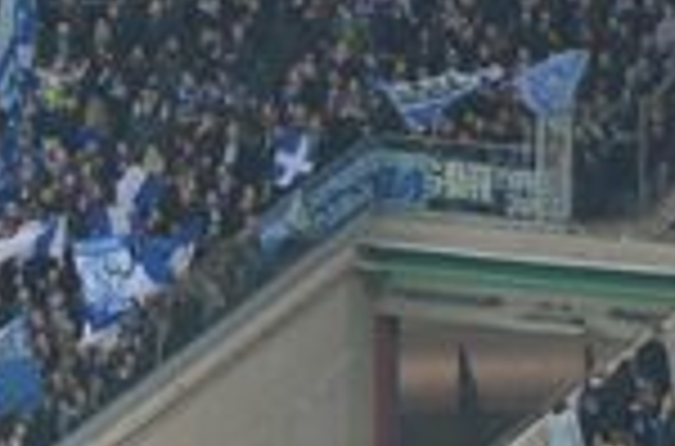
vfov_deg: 2.3
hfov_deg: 3.4
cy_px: 218
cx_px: -256
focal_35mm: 599
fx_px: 11194
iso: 2500
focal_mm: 105
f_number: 5.6
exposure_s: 1/125
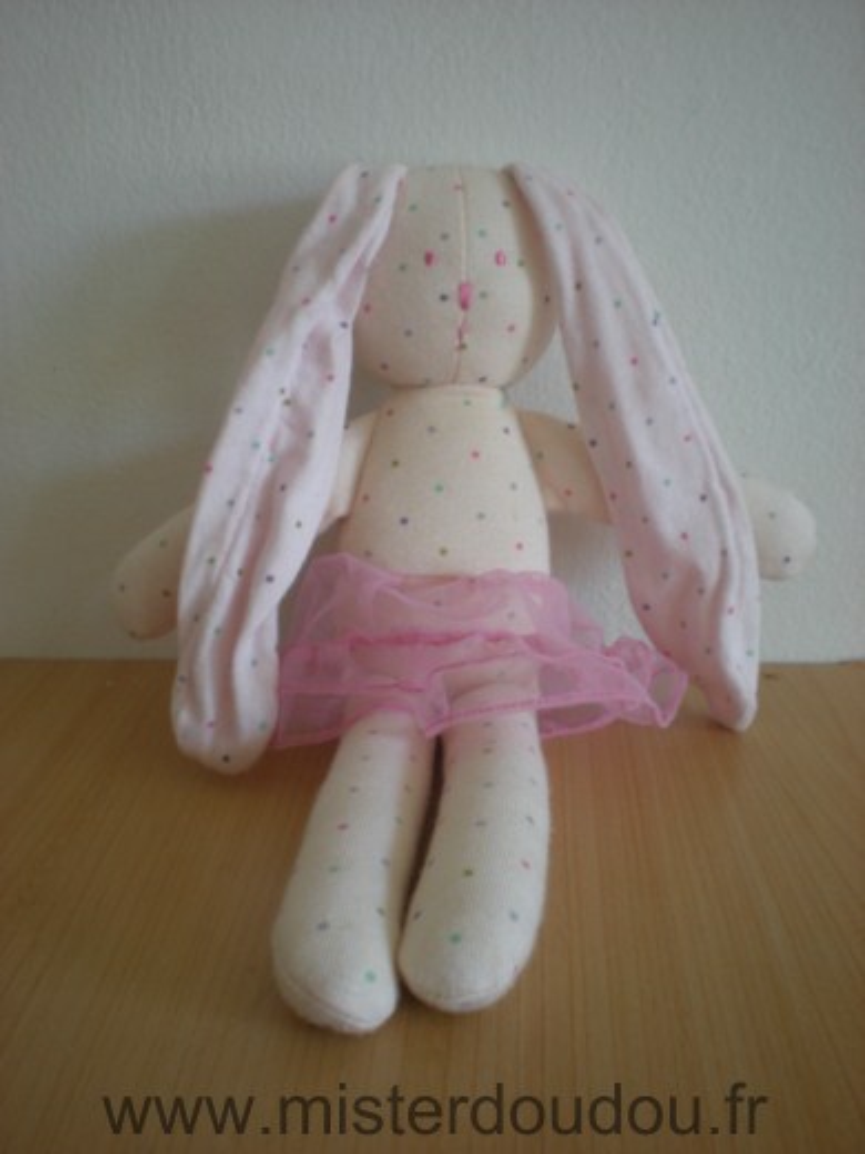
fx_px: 1266
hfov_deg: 37.7
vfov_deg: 49.0
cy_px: 577
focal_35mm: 38
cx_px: 432
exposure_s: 1/10.1
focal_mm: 6.3
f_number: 3.1
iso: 64
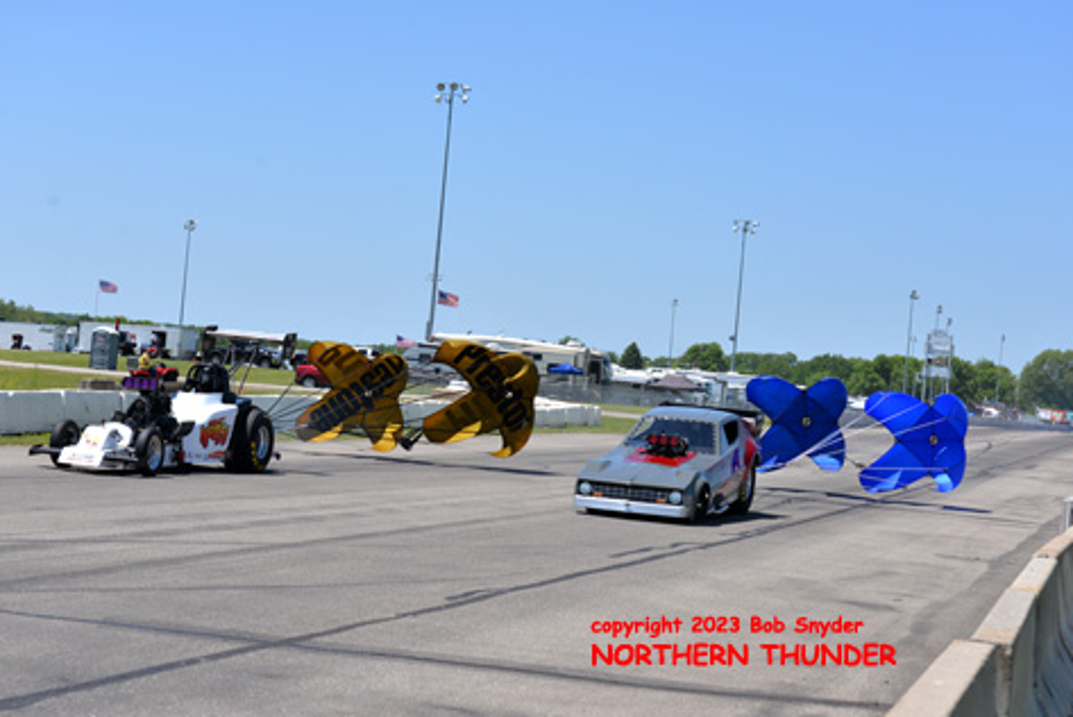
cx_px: 531
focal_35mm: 74
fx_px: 2207
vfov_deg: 18.4
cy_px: 349
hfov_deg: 27.3
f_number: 8
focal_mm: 70
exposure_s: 1/2000
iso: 320
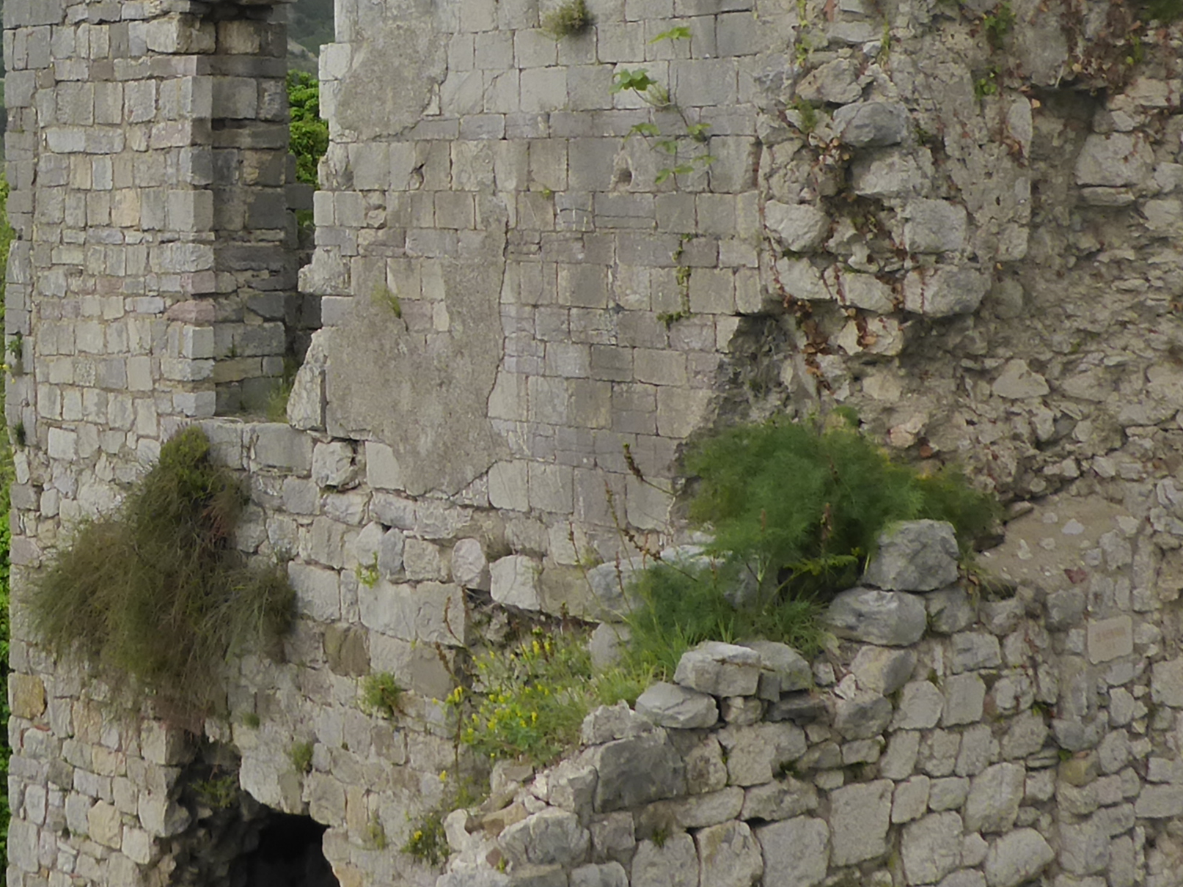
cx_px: 185
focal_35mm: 80
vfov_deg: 18.1
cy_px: 67
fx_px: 2734
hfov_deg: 23.9
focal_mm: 4.9
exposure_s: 1/400
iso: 200
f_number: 3.3
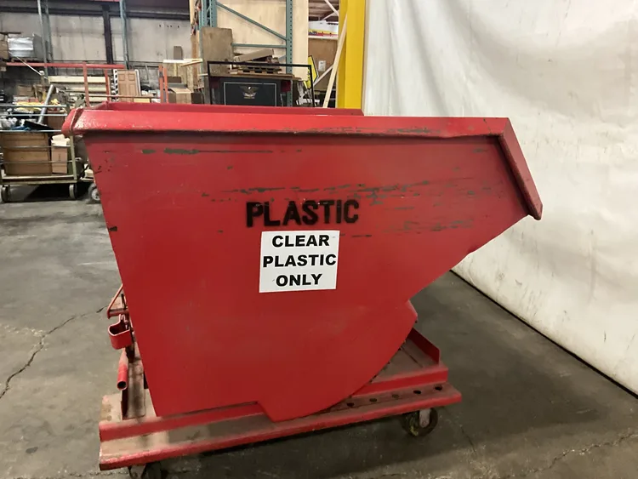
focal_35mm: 29
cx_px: 319
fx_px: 535
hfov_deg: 61.6
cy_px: 240
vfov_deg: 48.3
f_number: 1.8
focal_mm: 3
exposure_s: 1/40
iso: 320
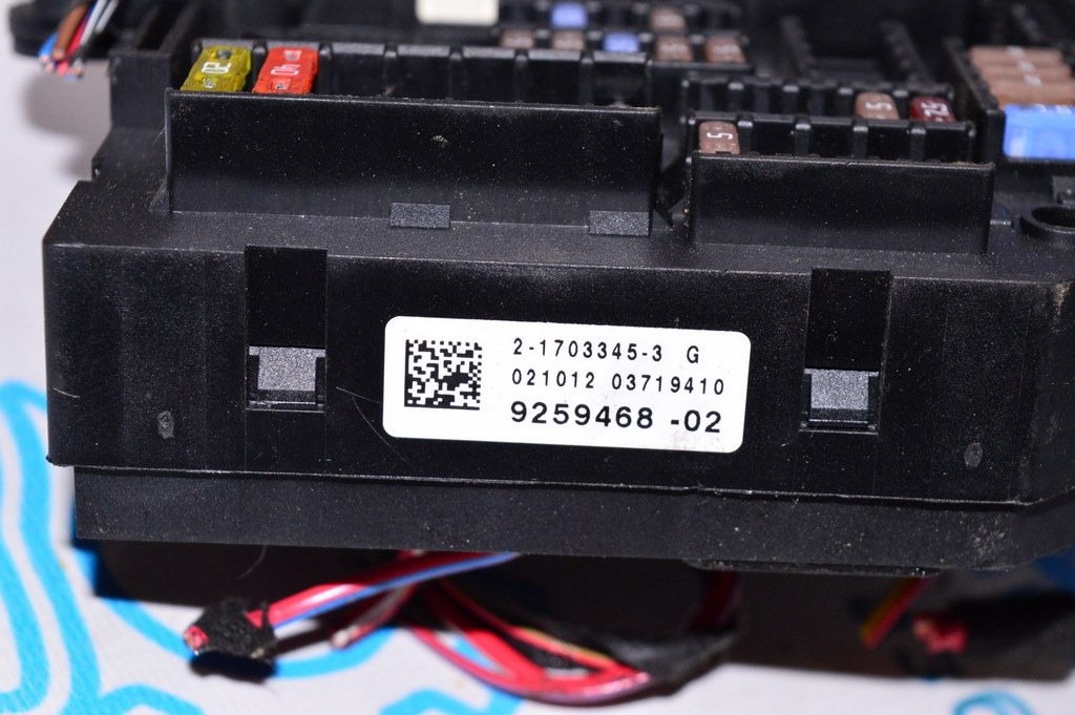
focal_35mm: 82
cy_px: 358
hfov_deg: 24.6
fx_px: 2462
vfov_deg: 16.5
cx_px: 538
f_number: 8
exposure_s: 1/200
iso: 1600
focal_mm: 55
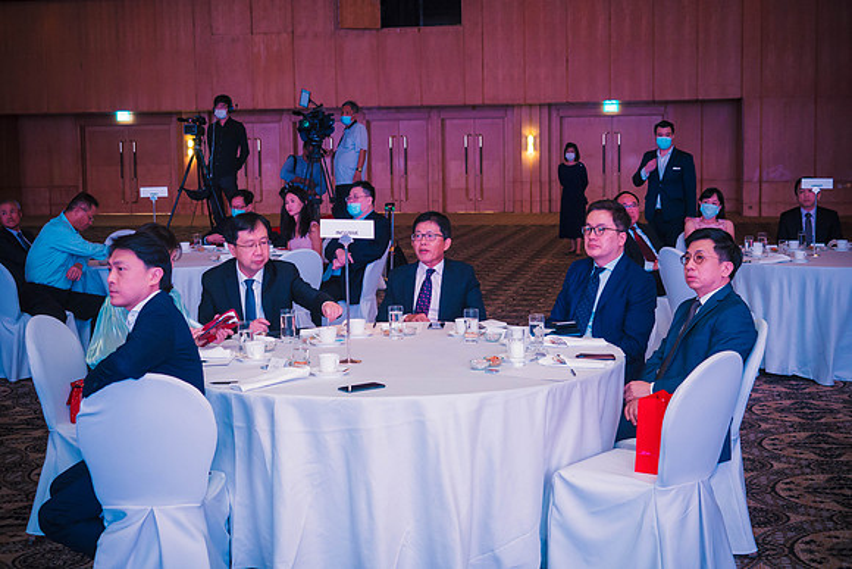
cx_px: 426
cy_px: 284
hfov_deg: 35.5
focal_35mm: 56
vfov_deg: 24.1
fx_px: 1329
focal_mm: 26
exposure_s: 1/50
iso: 1600
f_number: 2.8
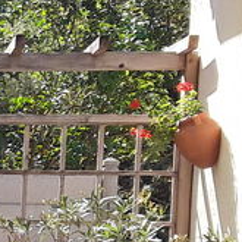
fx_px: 1147
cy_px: 314
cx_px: -309
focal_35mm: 145
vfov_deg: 11.7
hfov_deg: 10.6
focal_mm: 2.91
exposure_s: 1/625
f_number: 1.9
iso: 40
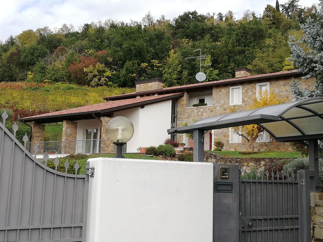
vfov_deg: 33.6
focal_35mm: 43
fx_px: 401
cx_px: 162
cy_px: 121
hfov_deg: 43.9
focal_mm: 3.81
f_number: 2.2
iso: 50
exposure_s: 1/561
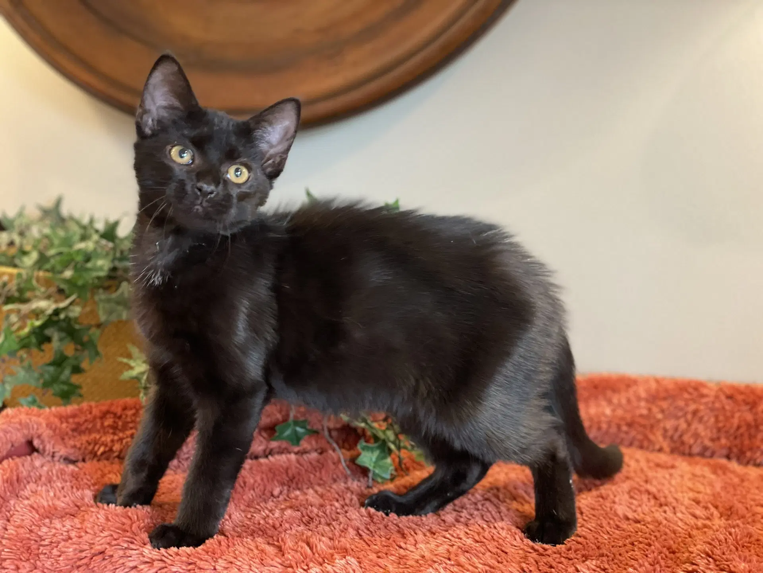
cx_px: 382
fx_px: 1146
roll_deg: -3.2
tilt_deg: -6.4
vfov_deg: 28.0
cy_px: 286
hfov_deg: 36.8
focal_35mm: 52
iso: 320
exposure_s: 1/40
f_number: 2
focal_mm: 6
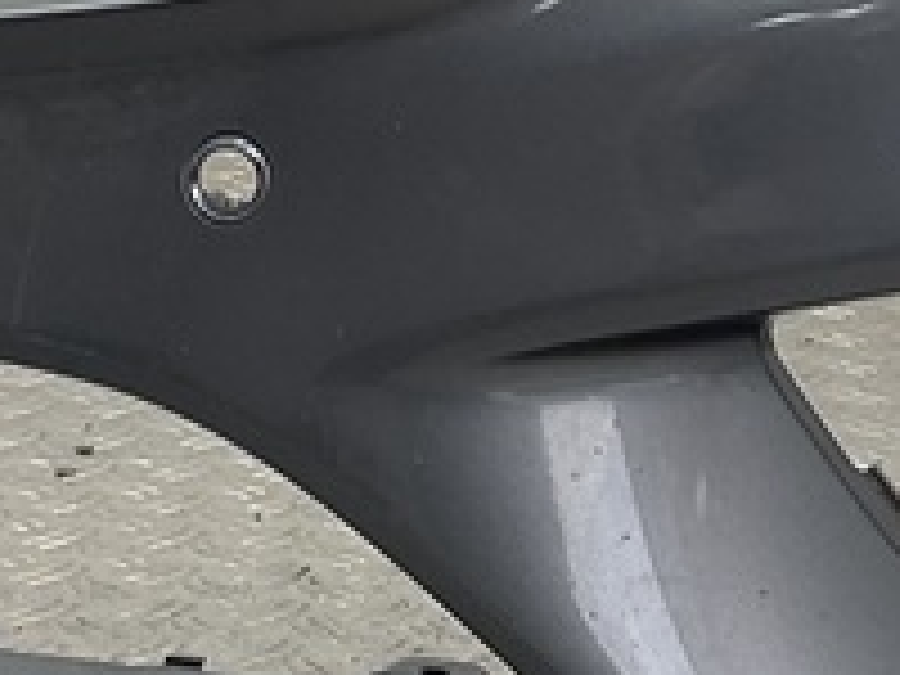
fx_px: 3796
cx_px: 302
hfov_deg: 13.5
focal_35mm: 146
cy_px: -320
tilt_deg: -8.4
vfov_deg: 9.9
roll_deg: -0.4
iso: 20
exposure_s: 1/120
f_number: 1.8
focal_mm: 3
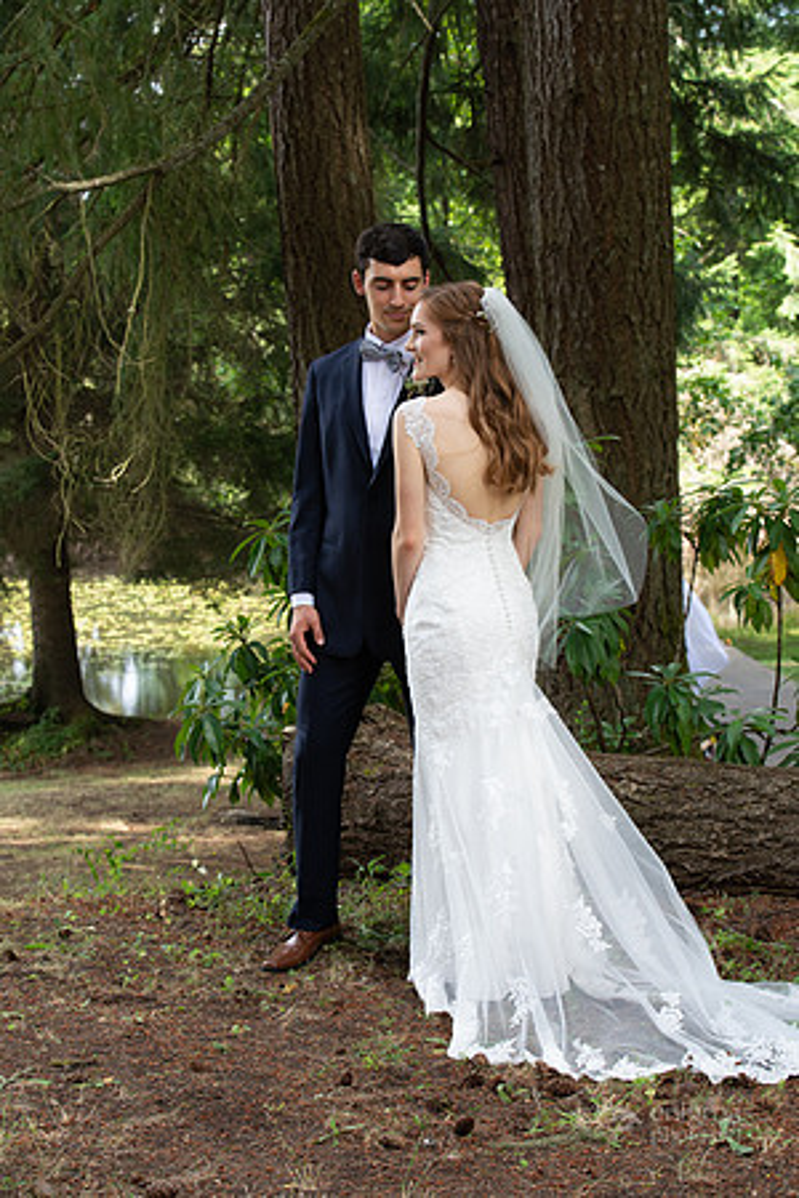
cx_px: 400
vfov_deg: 27.0
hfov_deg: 18.2
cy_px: 599
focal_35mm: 75
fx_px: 2497
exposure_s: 1/160
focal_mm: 75
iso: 800
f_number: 9
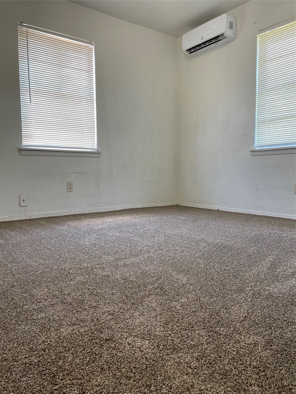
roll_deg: -1.2
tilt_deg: -4.8
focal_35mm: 26
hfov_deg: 53.1
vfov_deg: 67.3
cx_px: 148
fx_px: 296
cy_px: 197
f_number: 1.6
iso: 100
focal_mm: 4.2
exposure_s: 1/120
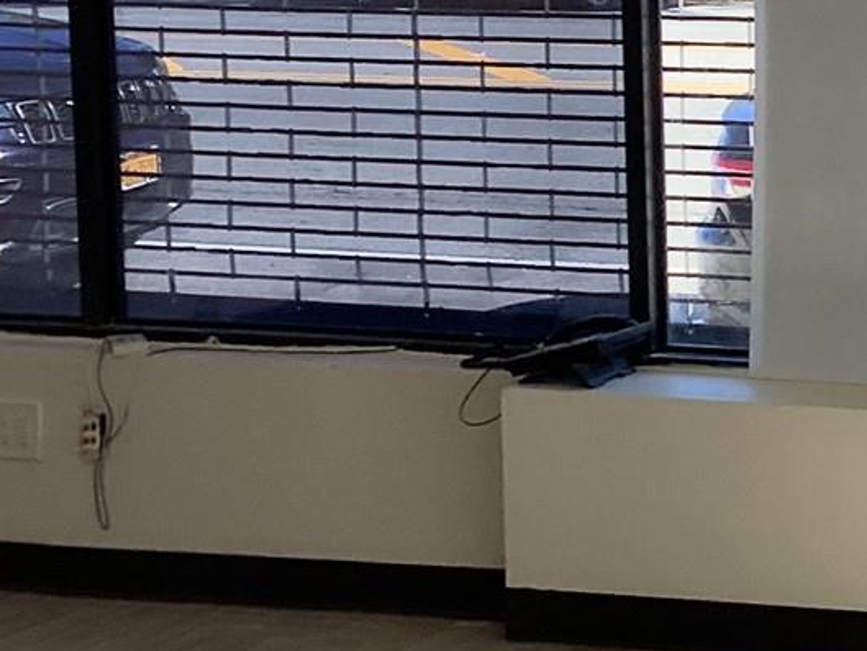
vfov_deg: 12.3
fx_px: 3006
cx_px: 956
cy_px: 89
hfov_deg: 15.9
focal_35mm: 120
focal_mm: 3.3
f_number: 2.4
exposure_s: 1/120
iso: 32
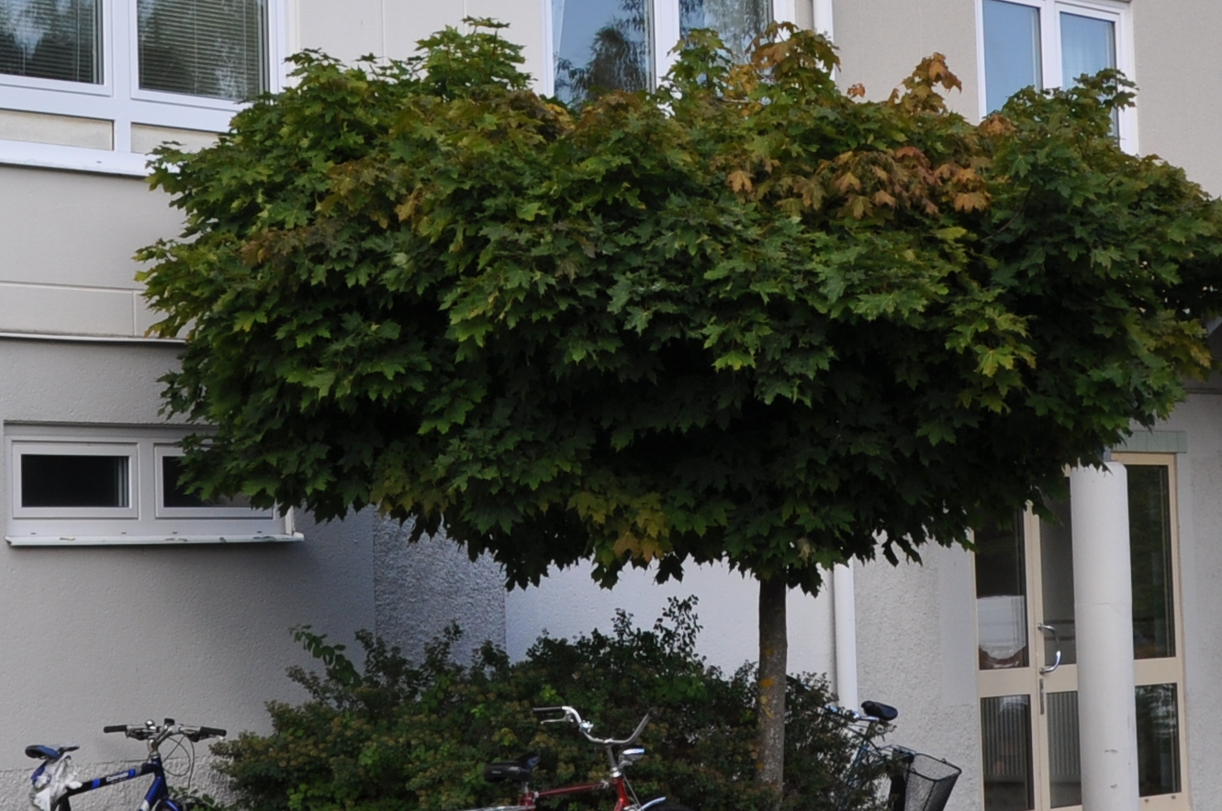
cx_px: 635
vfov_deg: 11.7
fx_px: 3933
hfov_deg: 17.7
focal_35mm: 116
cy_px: 142
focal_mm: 24
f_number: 8
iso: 200
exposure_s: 1/250
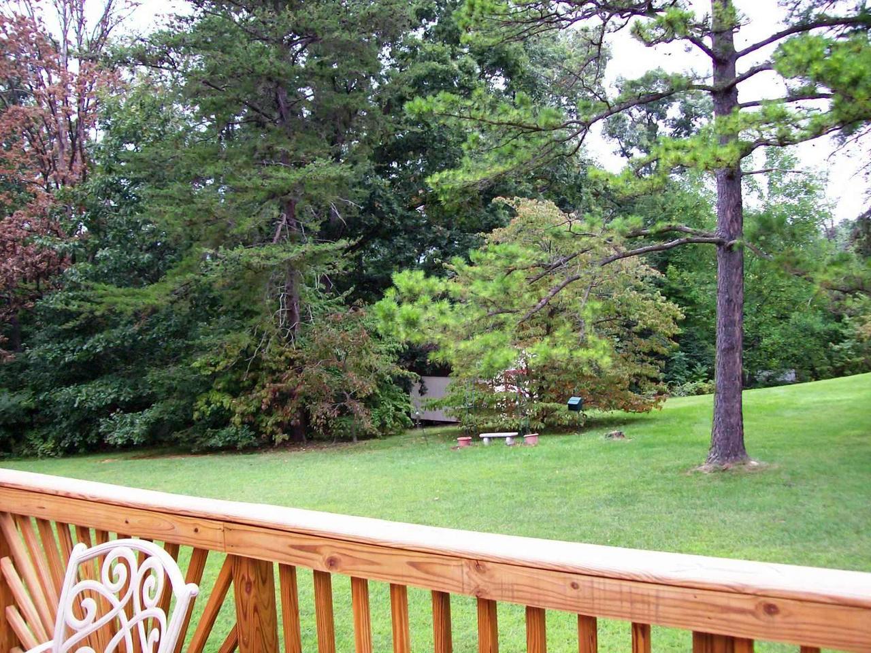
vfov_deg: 39.7
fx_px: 906
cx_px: 436
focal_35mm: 36
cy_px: 326
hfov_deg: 51.4
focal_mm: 6
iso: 80
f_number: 2.7
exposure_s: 1/108
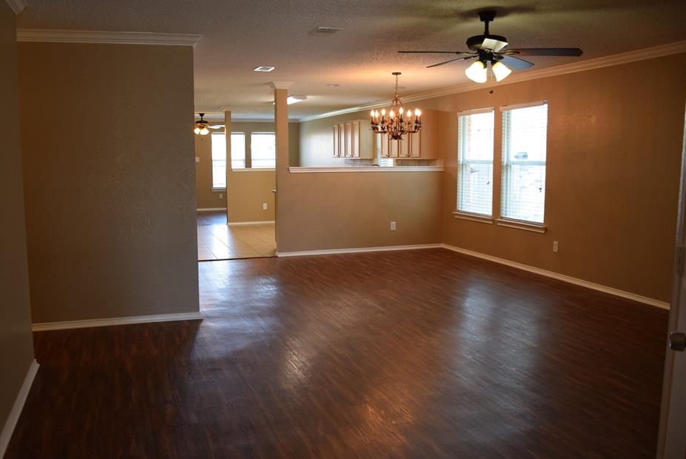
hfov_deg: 61.8
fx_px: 572
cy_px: 234
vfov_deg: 43.7
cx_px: 308
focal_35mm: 30
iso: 500
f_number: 4
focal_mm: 18
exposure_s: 1/60
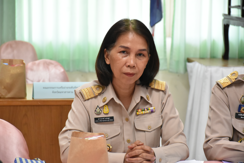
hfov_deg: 14.4
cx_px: 122
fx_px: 966
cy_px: 82
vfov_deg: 9.6
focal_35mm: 142
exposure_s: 1/125
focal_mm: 95
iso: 3200
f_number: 5.3
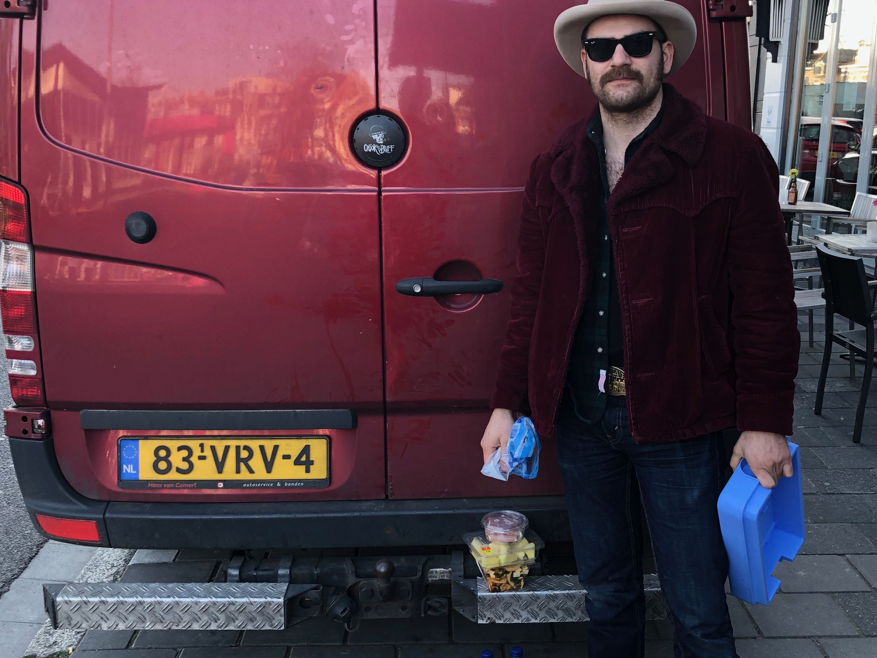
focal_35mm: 44
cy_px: 344
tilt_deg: -8.3
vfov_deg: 32.9
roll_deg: -2.1
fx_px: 1115
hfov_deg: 42.9
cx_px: 490
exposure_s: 1/120
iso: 50
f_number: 1.8
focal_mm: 4
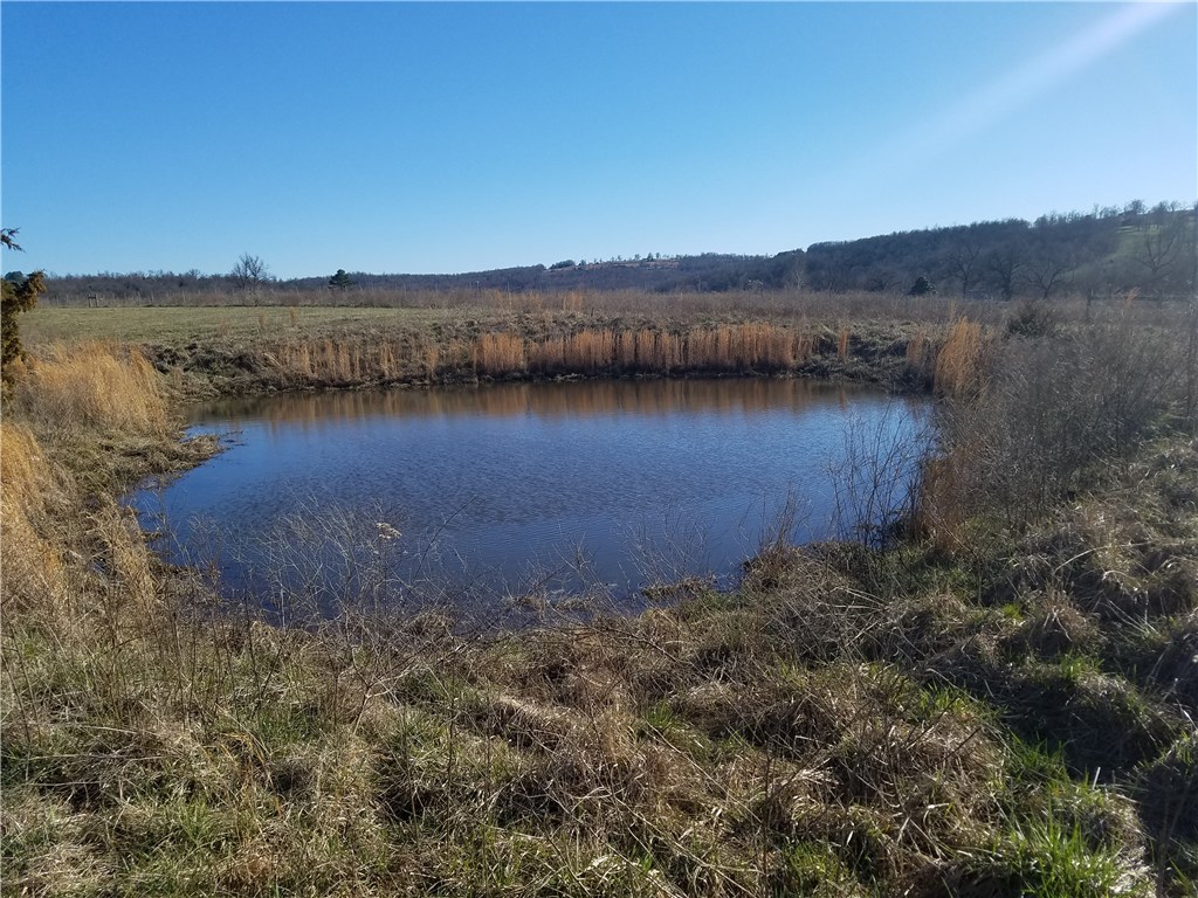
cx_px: 599
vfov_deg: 53.1
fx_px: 900
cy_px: 449
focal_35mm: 26
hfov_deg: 67.3
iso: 50
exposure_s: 1/2912
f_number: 1.7
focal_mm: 4.2
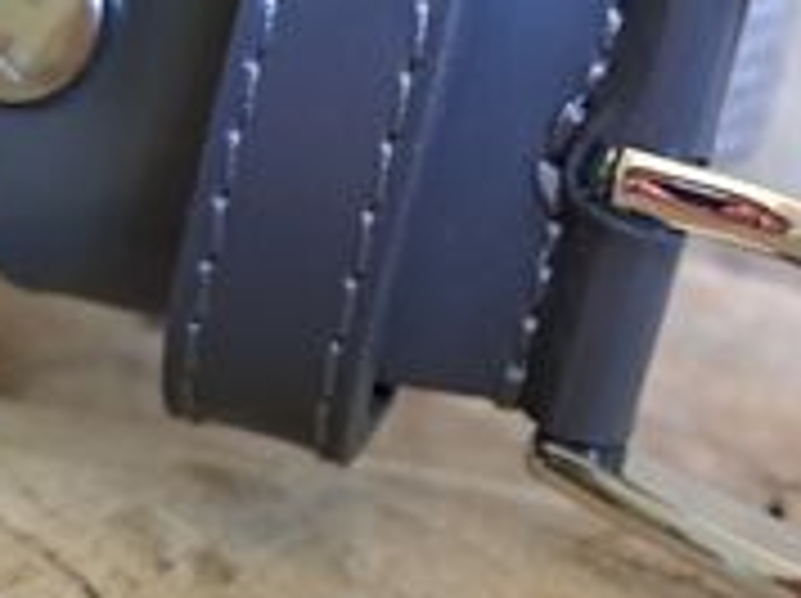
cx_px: 925
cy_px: 108
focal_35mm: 75
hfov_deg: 24.0
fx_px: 1733
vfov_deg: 19.4
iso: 400
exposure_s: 1/25
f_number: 1.8
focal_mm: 4.65
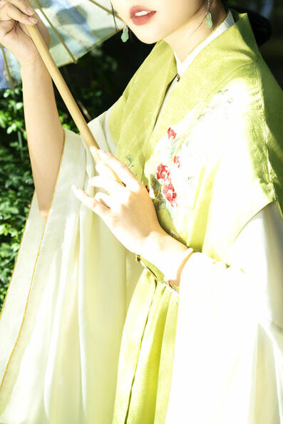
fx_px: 1591
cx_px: 197
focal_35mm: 135
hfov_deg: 10.2
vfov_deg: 15.2
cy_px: 234
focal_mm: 51
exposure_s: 1/200
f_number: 4
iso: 160
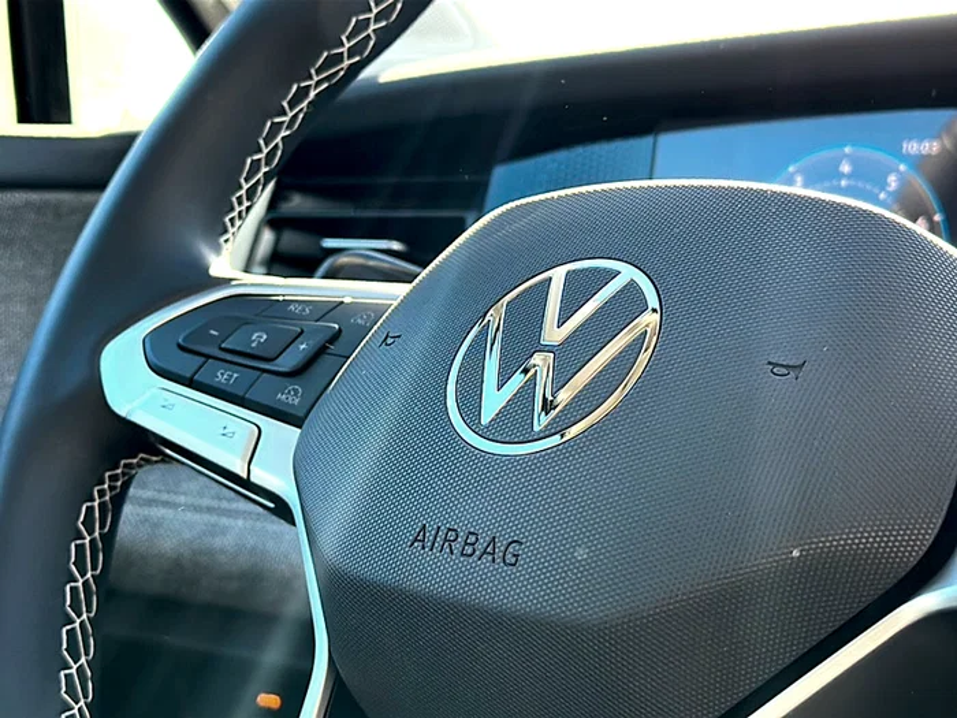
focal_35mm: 51
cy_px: 359
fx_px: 1410
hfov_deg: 37.5
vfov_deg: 28.6
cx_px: 478
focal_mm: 6.86
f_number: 1.78
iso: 80
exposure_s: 1/310
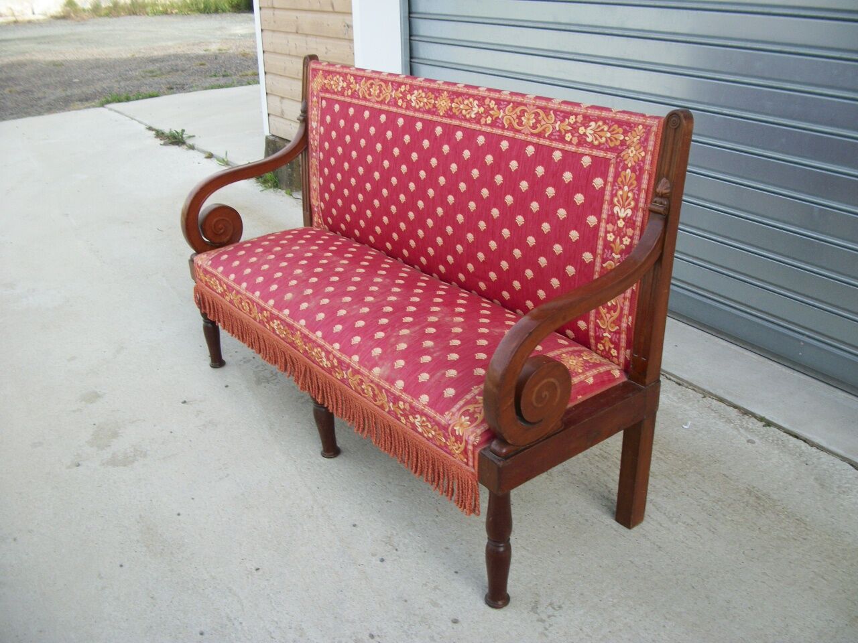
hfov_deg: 56.8
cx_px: 429
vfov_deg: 44.2
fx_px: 793
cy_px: 322
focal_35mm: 32
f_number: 8.8
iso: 80
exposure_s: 1/50
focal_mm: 5.7
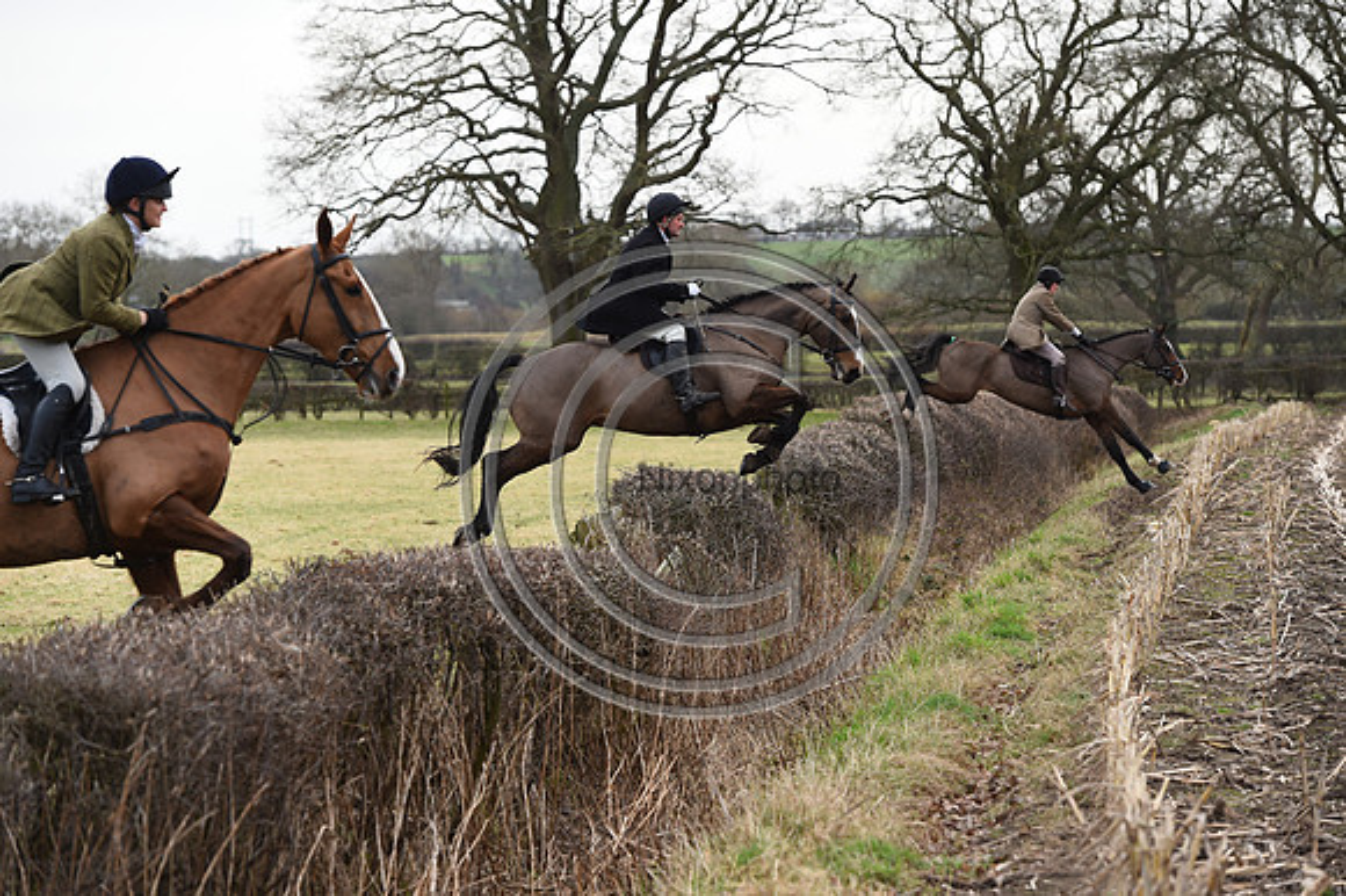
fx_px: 5418
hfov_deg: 14.2
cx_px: 673
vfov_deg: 9.5
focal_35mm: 145
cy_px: 448
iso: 1100
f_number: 5.6
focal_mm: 145
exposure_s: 1/1250
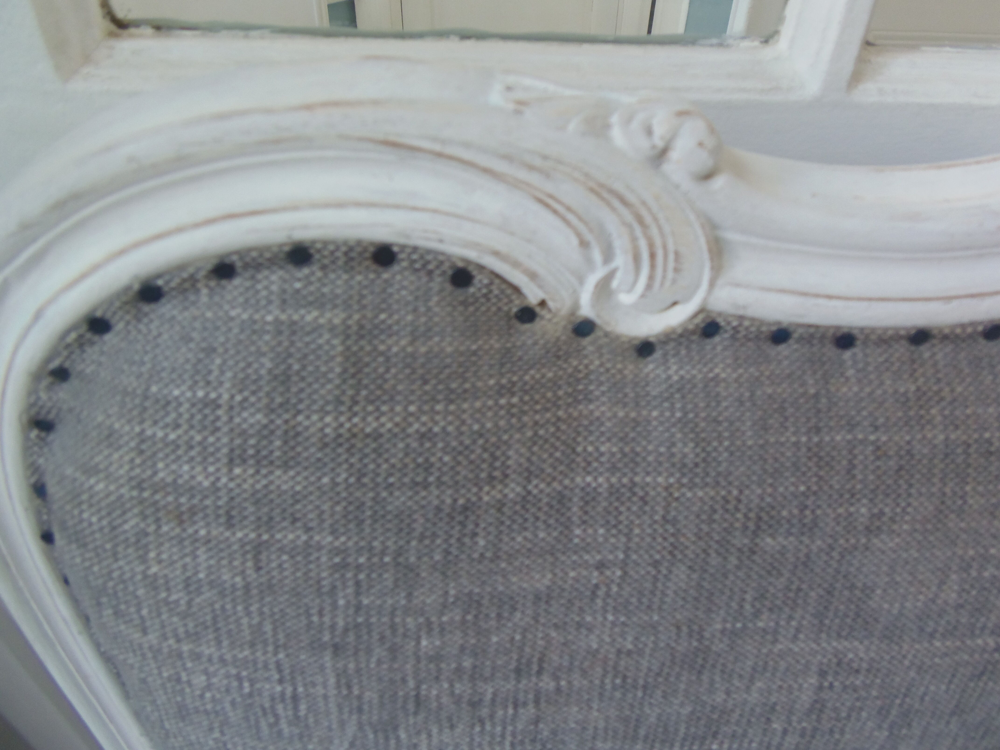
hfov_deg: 71.6
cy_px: 375
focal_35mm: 24
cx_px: 500
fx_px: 693
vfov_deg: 56.8
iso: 125
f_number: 2.9
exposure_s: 1/30
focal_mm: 4.3
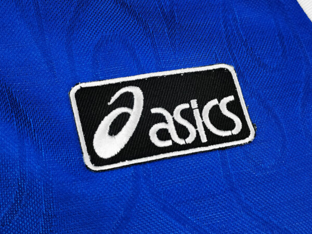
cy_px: 117
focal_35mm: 55
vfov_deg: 26.6
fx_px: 496
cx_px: 156
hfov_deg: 34.9
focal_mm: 5.58
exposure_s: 1/100
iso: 125
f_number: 1.8
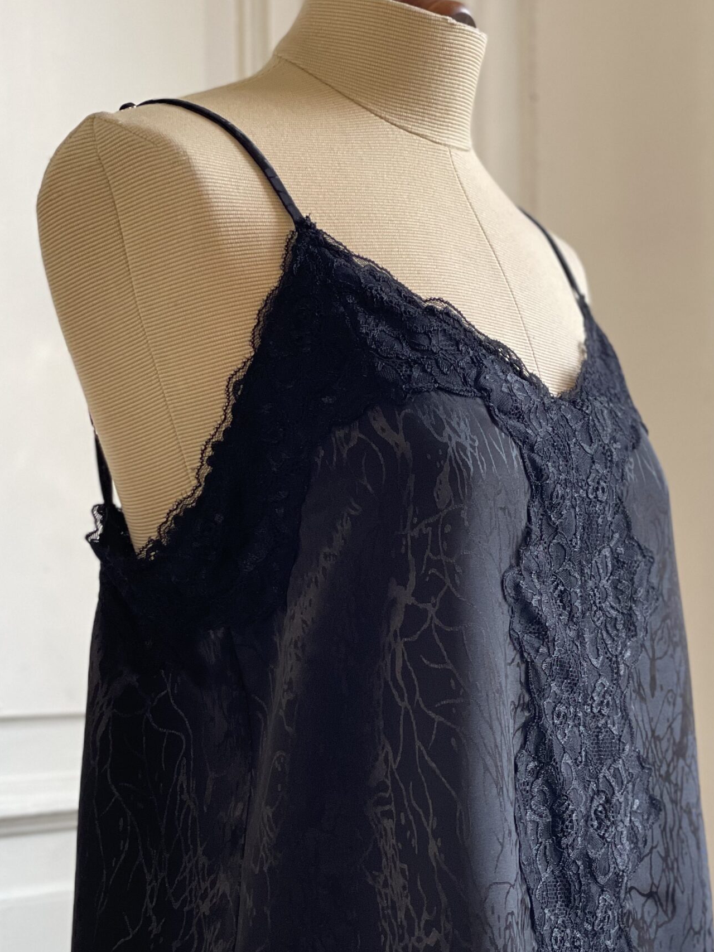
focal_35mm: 78
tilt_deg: +1.2
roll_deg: +0.8
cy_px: 651
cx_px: 400
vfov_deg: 24.9
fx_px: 2145
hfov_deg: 18.9
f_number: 2
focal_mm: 6
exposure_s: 1/122
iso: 125
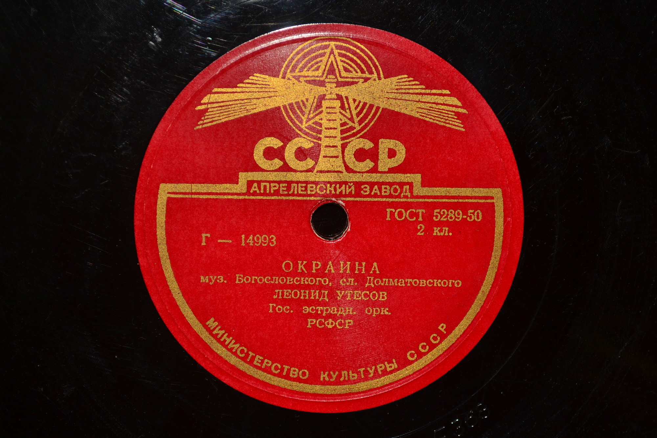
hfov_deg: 24.6
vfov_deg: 16.6
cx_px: 328
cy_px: 219
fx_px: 1505
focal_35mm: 82
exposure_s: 1/60
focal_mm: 55
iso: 100
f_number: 5.6
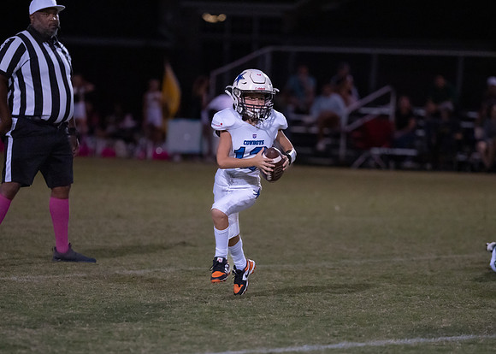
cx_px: 254
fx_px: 3691
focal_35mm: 262
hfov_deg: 7.7
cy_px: 204
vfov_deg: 5.5
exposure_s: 1/1000
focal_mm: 191
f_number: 2.8
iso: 6400
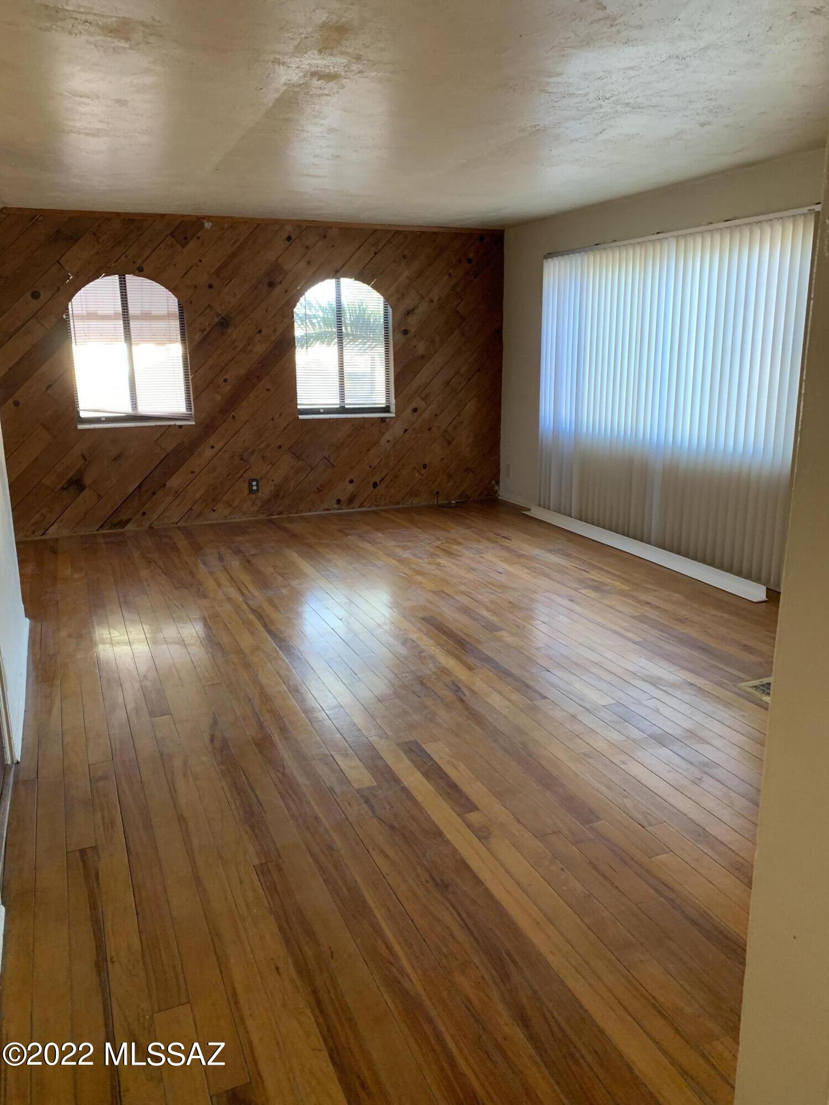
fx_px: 830
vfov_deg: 67.3
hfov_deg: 53.1
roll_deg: +1.1
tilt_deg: -12.8
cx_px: 414
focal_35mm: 26
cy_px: 552
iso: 200
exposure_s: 1/60
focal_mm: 4.25
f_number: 1.8
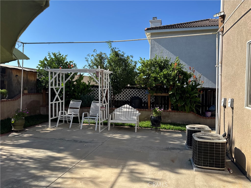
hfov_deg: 71.6
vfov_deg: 56.8
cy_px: 94
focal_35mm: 24
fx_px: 174
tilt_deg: -2.8
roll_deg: -0.9
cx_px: 126
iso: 80
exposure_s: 1/3096
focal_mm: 6.76
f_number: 1.78
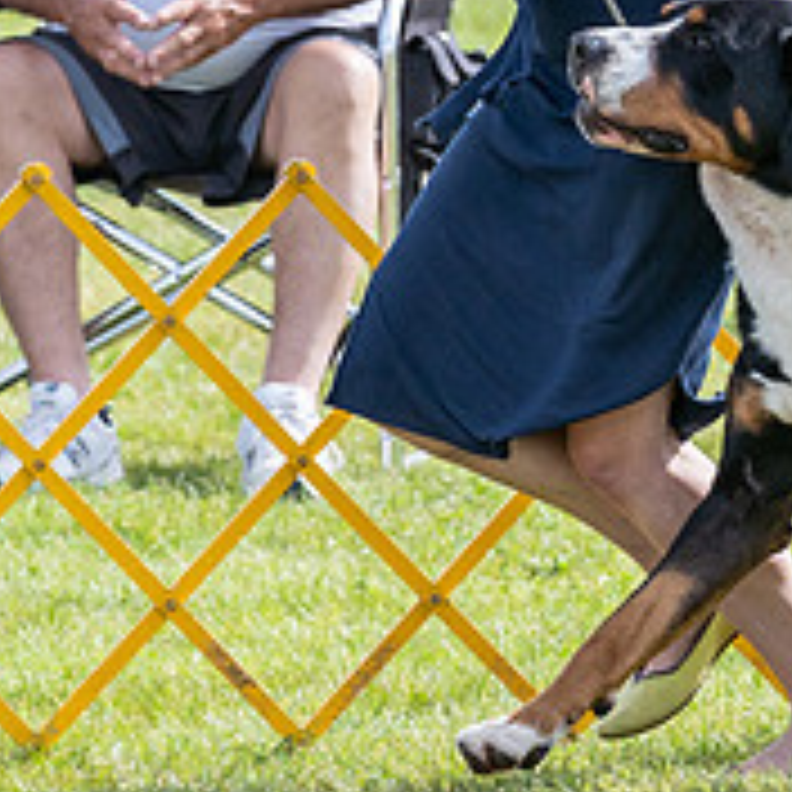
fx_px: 15764
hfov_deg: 2.9
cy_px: -81
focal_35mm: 609
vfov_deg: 2.9
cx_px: 760
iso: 500
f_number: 5.6
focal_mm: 165
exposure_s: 1/1250
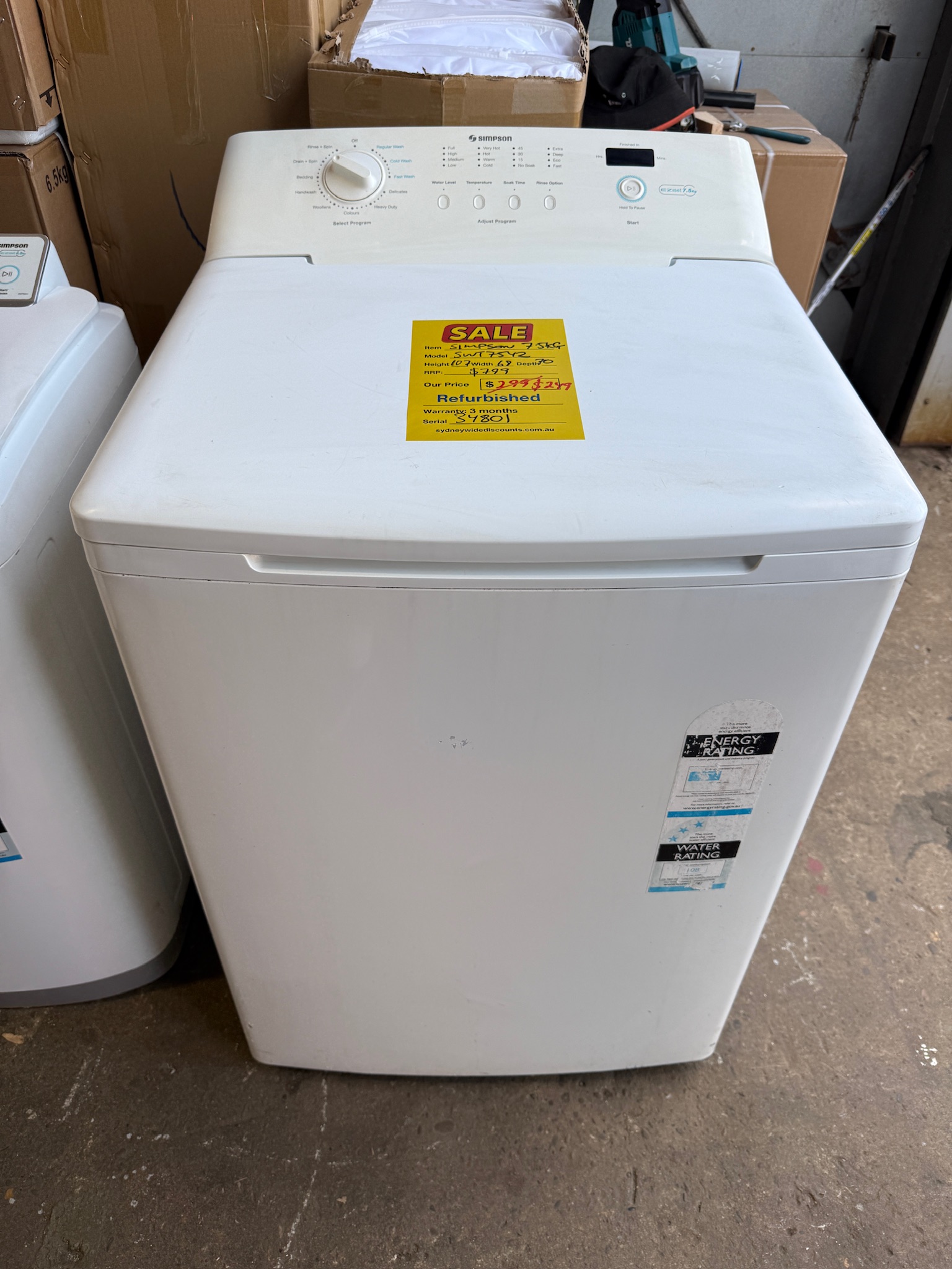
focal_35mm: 24
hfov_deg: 56.8
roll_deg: -0.7
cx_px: 476
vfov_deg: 71.6
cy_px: 634
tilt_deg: -41.3
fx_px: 880
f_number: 1.78
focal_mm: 6.76
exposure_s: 1/448
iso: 80
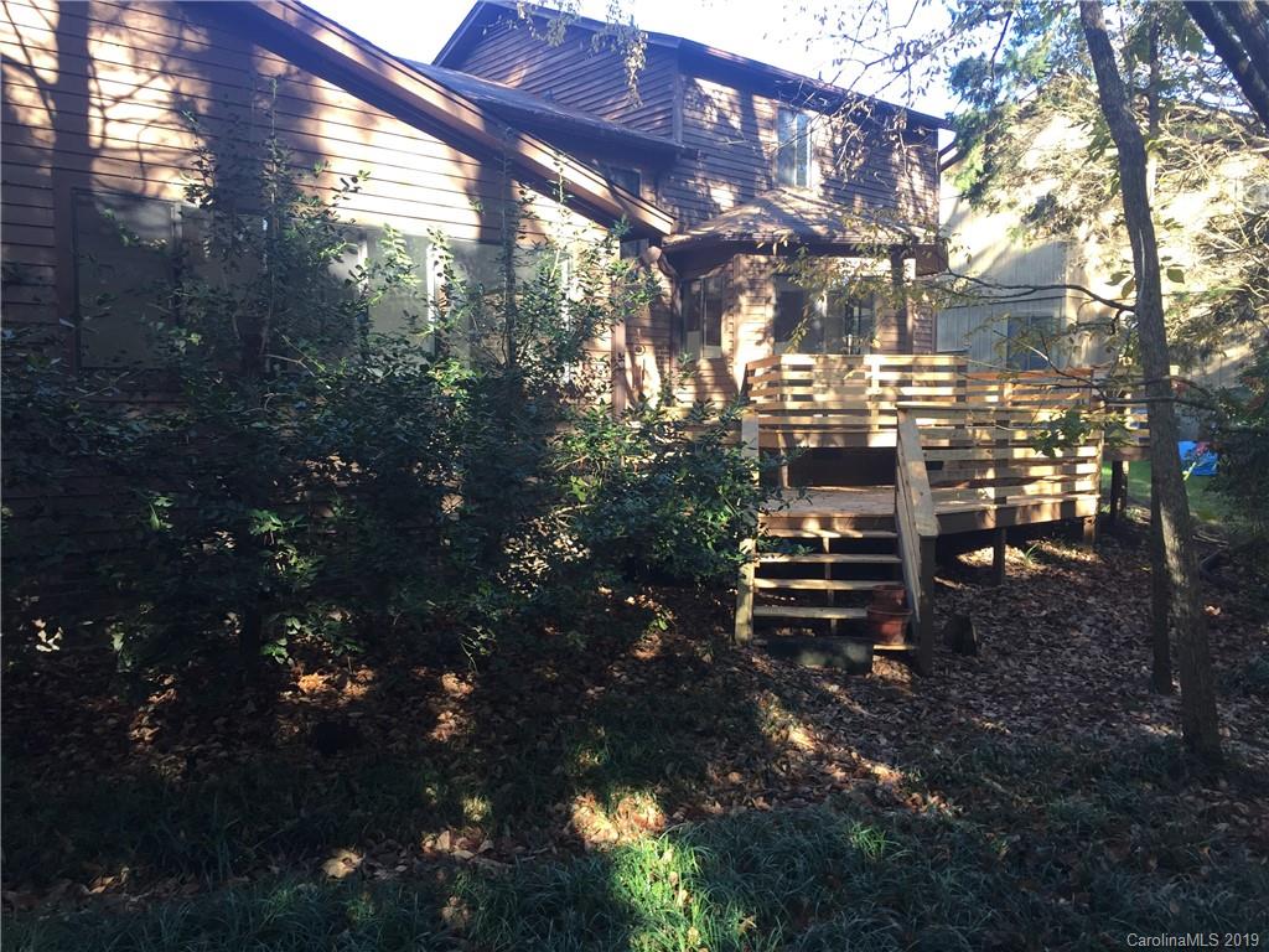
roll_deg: -0.4
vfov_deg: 48.2
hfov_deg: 61.7
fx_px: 1063
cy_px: 476
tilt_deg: -2.5
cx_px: 634
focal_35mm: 29
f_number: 2.2
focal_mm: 4.15
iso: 50
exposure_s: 1/120
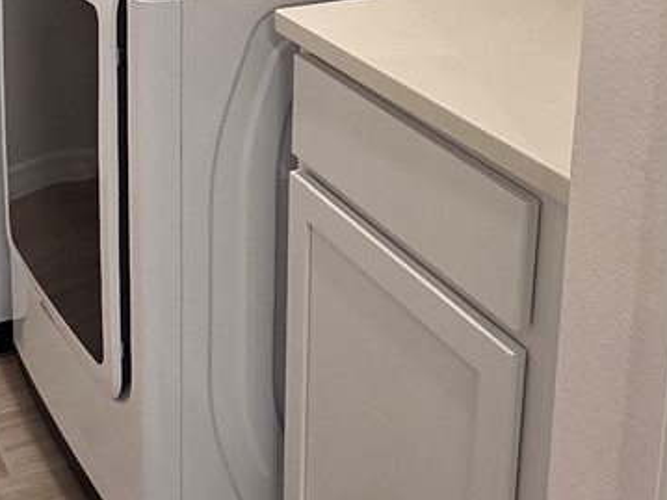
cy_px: -33
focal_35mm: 58
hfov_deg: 33.2
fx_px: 1117
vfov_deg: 23.8
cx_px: 303
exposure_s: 1/60
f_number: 2.2
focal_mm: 2.2
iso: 160
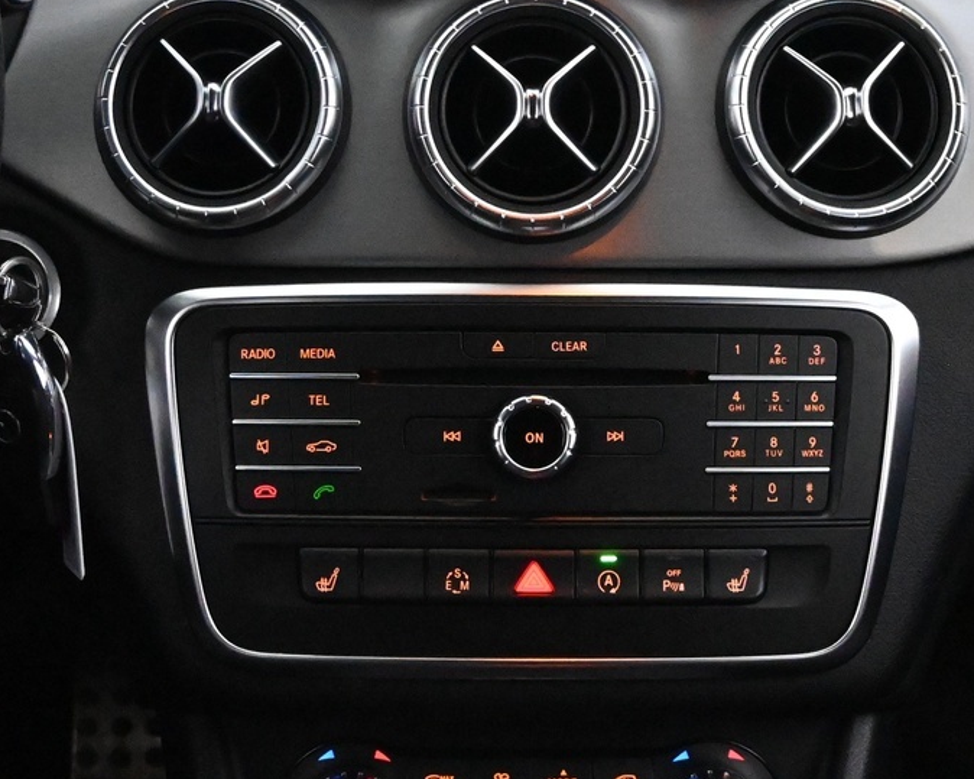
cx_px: 529
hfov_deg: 19.5
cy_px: 236
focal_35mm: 98
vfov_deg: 15.6
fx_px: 2828
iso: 11400
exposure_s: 1/50
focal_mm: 29
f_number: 4.8
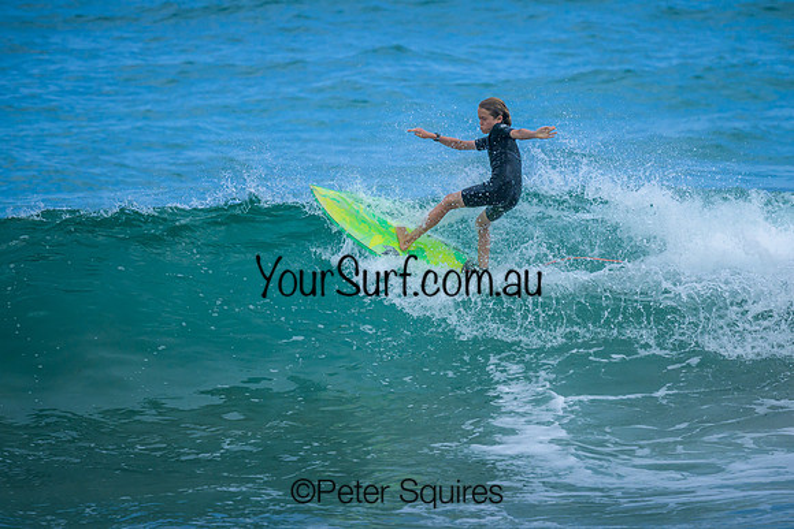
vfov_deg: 1.3
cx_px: 464
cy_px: 284
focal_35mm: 1099
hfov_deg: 1.9
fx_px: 24245
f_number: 6.3
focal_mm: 800
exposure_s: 1/3200
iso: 500
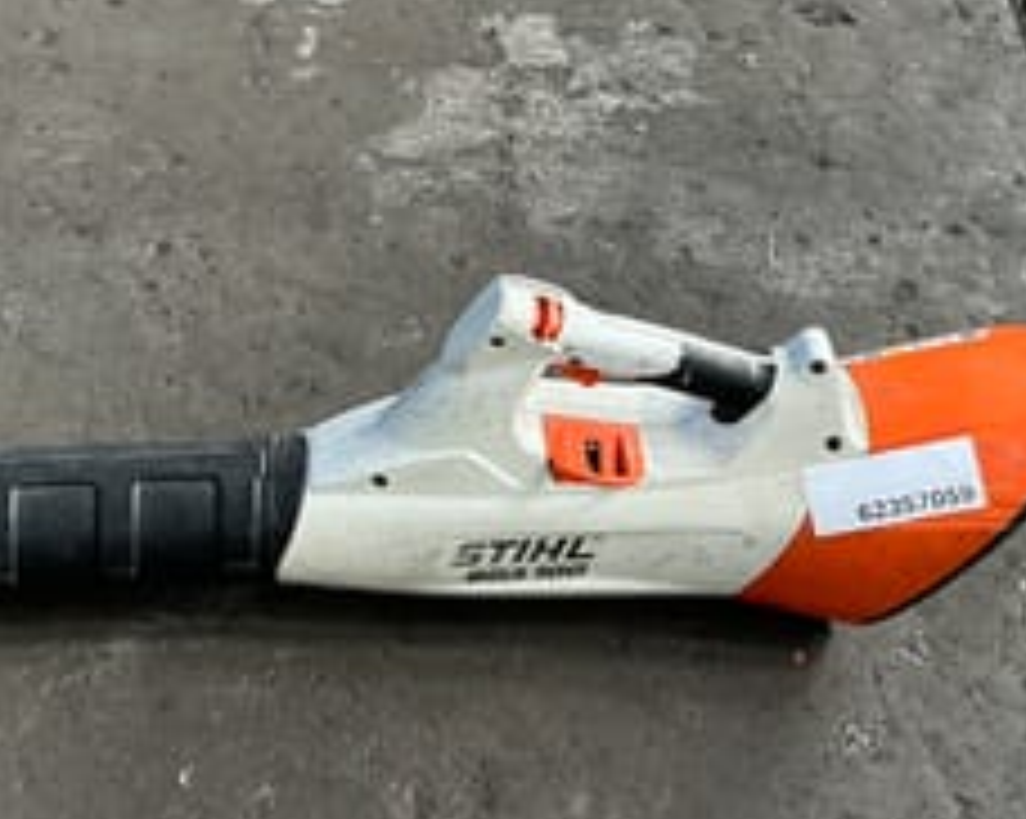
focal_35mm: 60
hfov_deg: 31.4
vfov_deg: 25.3
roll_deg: -2.0
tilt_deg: -44.6
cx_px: 392
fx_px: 1820
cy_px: 439
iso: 80
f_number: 1.8
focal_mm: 3
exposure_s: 1/60
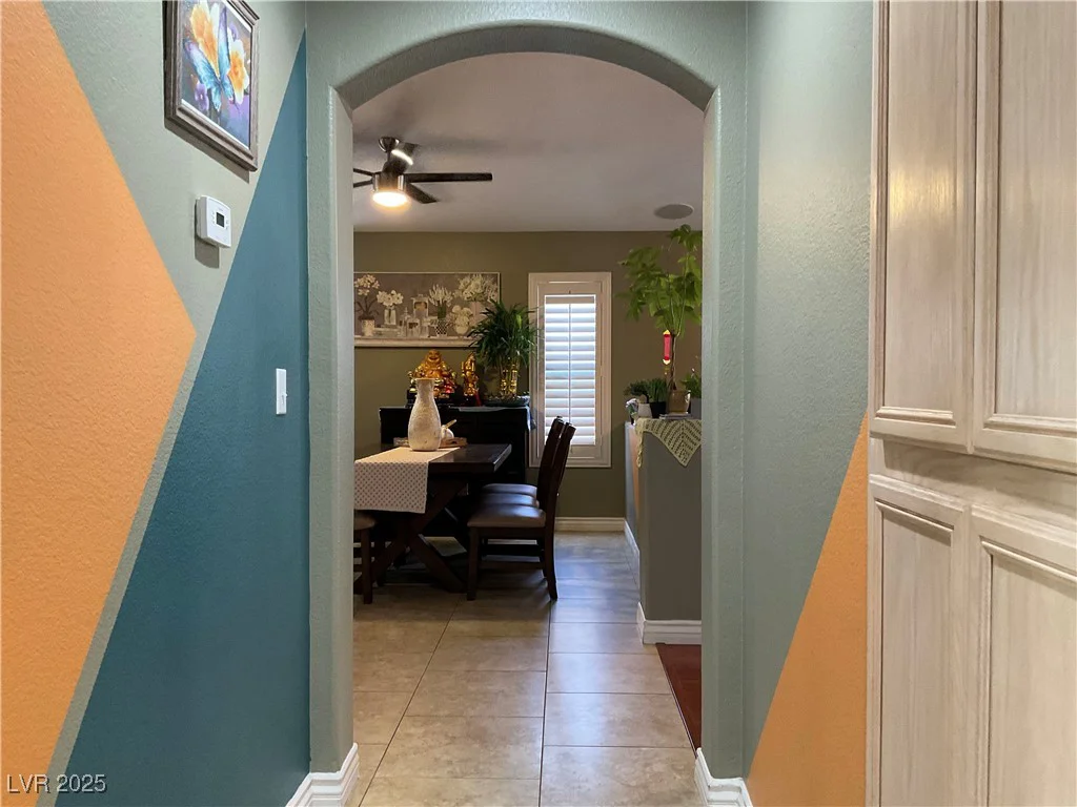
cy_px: 404
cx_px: 538
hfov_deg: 61.7
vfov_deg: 48.2
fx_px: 902
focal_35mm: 29
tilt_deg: -1.0
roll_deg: -0.2
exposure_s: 1/60
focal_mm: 3
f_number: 1.8
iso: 250
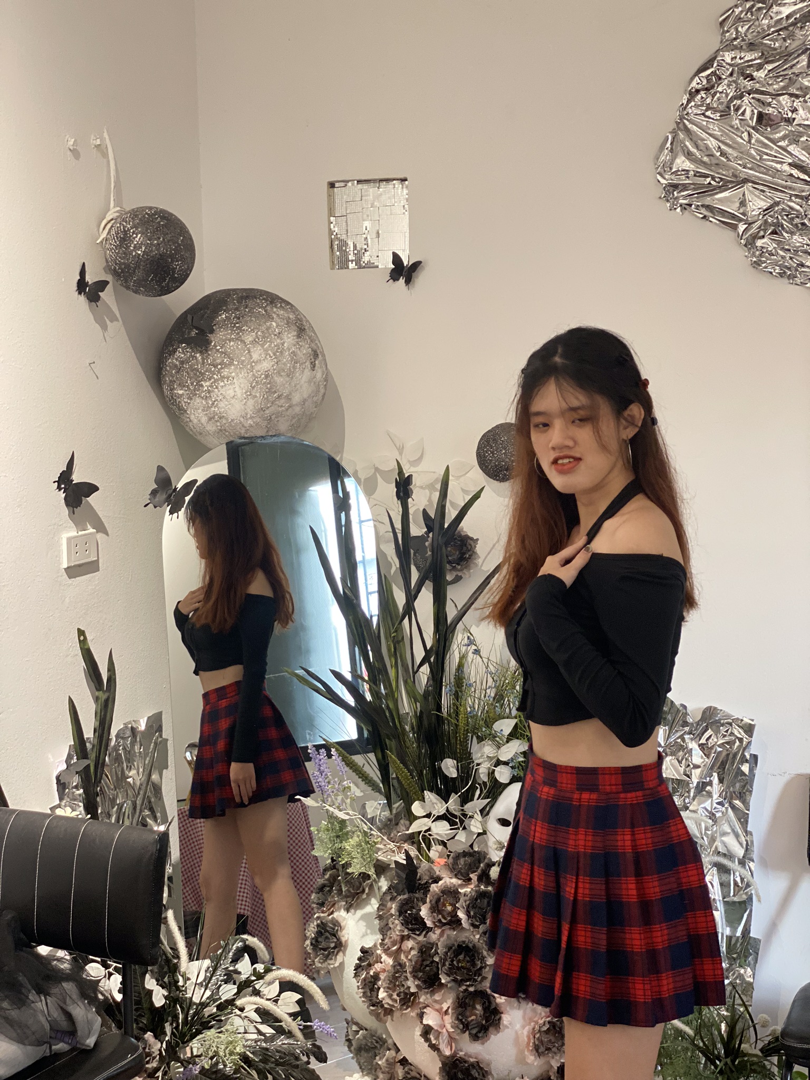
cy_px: 540
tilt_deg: -4.1
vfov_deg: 36.8
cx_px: 405
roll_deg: +1.0
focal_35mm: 52
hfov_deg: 28.0
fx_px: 1622
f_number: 2
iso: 160
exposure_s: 1/33
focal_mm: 6
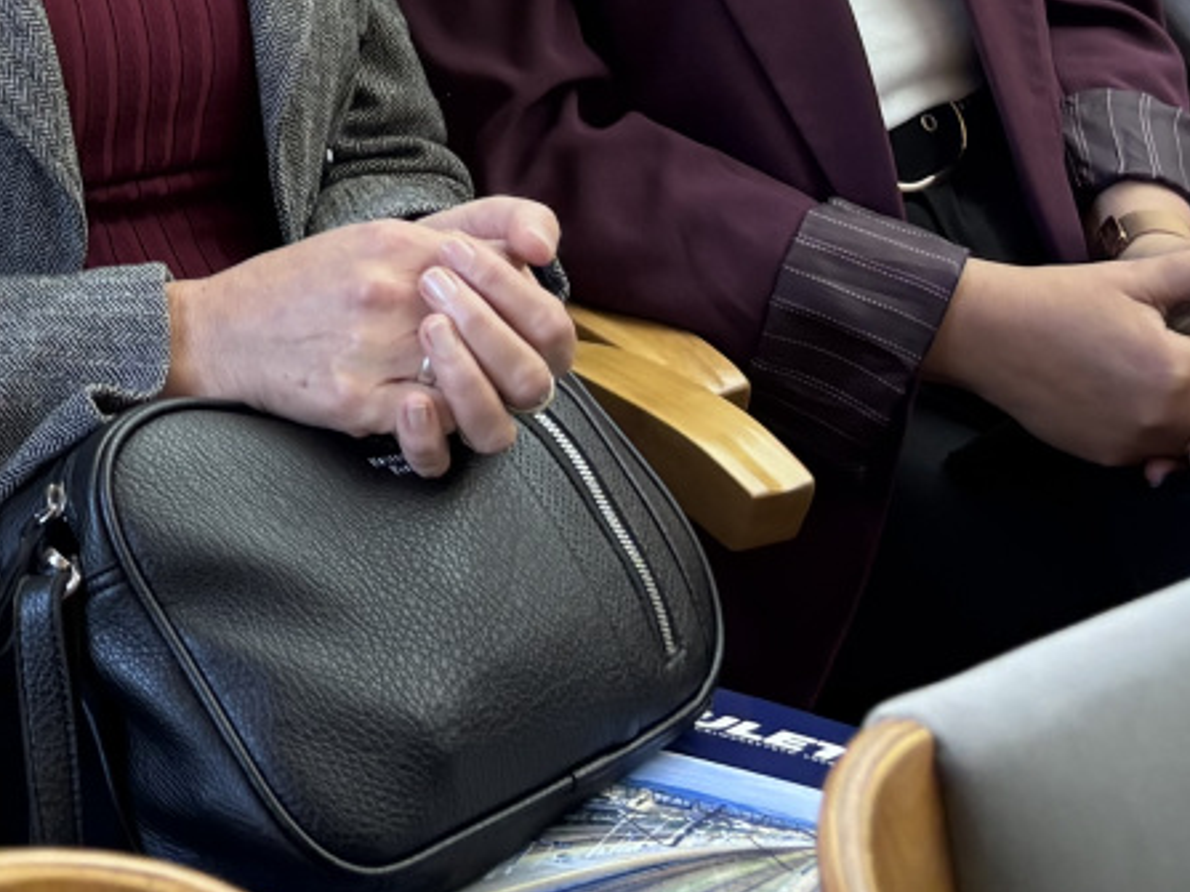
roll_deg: -1.3
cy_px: -650
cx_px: -418
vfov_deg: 14.3
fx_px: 3196
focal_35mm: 93
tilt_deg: -8.8
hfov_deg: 19.3
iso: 100
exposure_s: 1/61
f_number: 1.6
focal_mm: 5.96
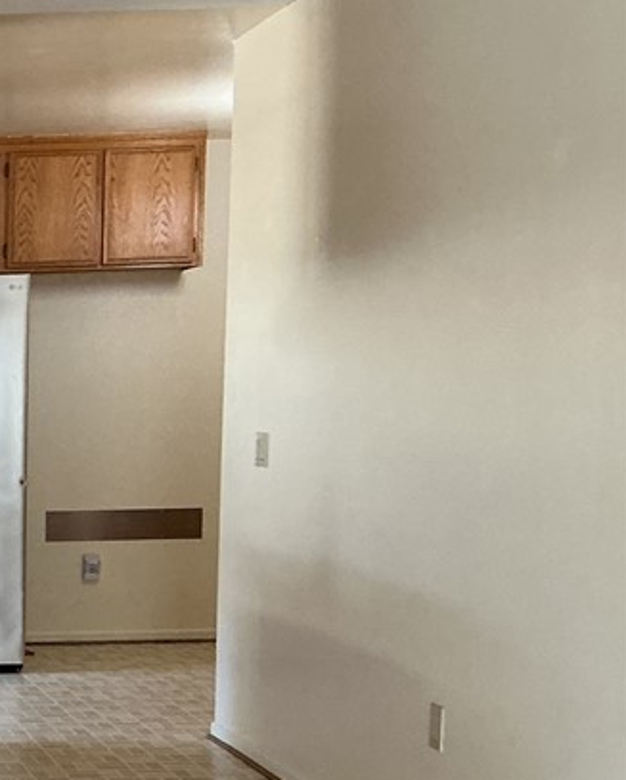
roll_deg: +1.5
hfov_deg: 18.7
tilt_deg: -6.8
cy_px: 610
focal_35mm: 71
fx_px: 1642
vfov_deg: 26.3
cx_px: -345
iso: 125
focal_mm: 3
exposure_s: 1/50
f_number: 1.8
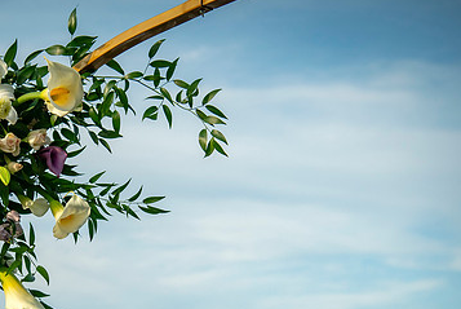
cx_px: 116
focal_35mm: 81
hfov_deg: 24.8
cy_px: 263
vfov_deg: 16.7
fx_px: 1039
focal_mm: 46
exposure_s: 1/8000
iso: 800
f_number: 4
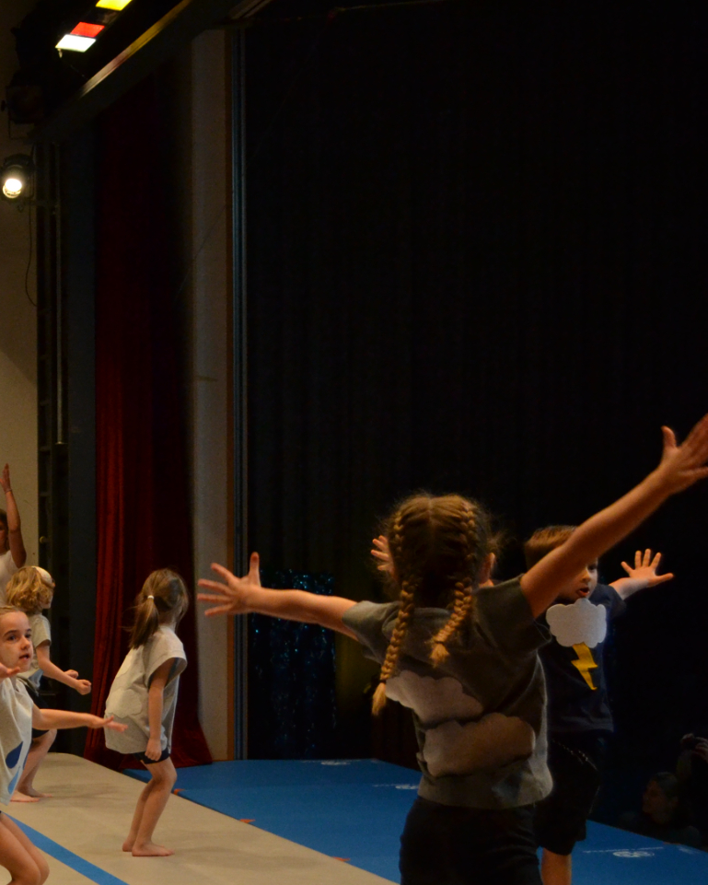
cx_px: -99
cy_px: 623
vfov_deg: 26.2
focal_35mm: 72
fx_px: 1886
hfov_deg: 20.2
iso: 1250
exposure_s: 1/500
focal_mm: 24
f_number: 4
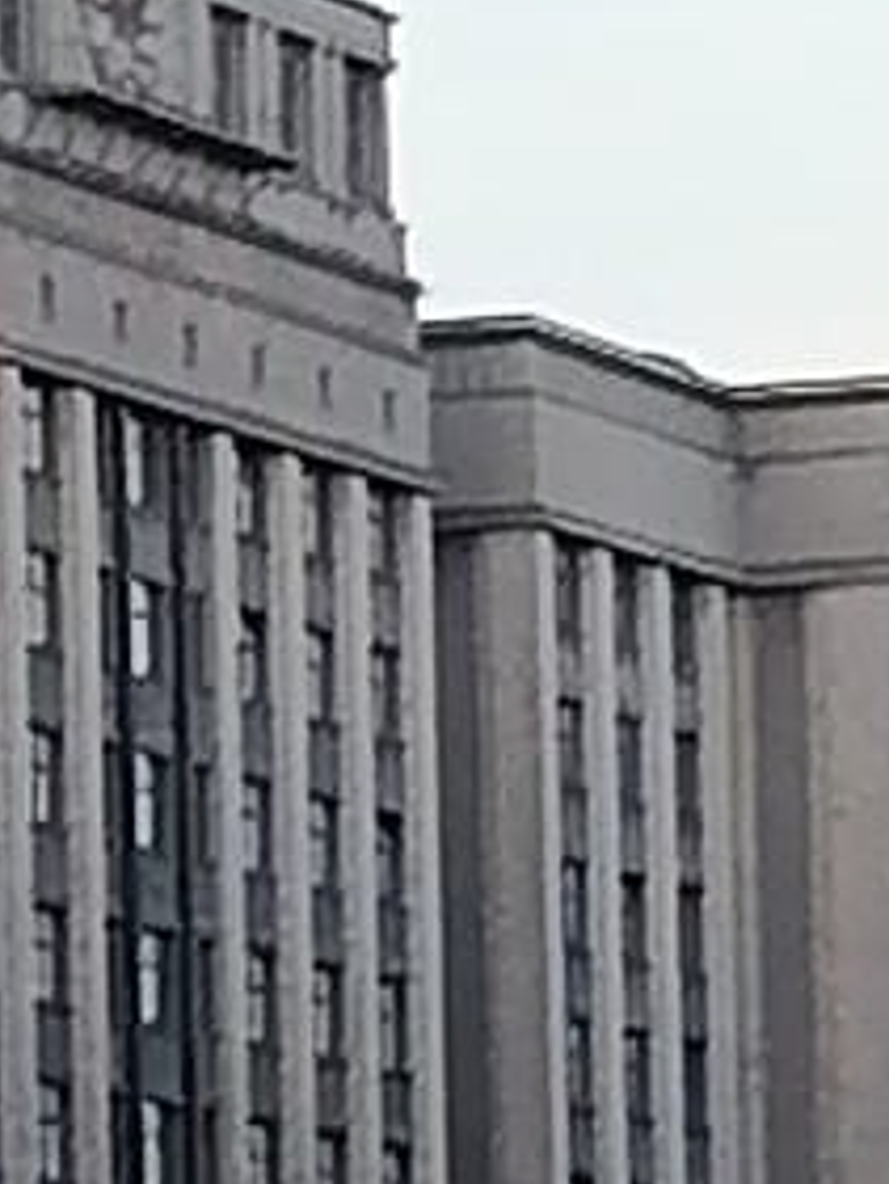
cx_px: -409
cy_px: 1114
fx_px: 16355
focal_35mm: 478
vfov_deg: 4.1
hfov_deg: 3.1
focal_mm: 5.4
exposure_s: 3
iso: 50
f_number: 1.8
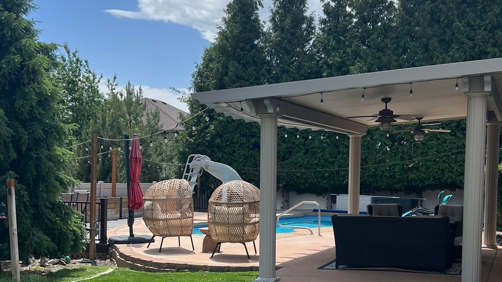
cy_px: 203
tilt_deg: -5.0
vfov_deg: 23.7
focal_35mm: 50
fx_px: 665
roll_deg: -1.7
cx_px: 284
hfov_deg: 41.3
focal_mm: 5.7
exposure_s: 1/3831
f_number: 1.5
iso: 50
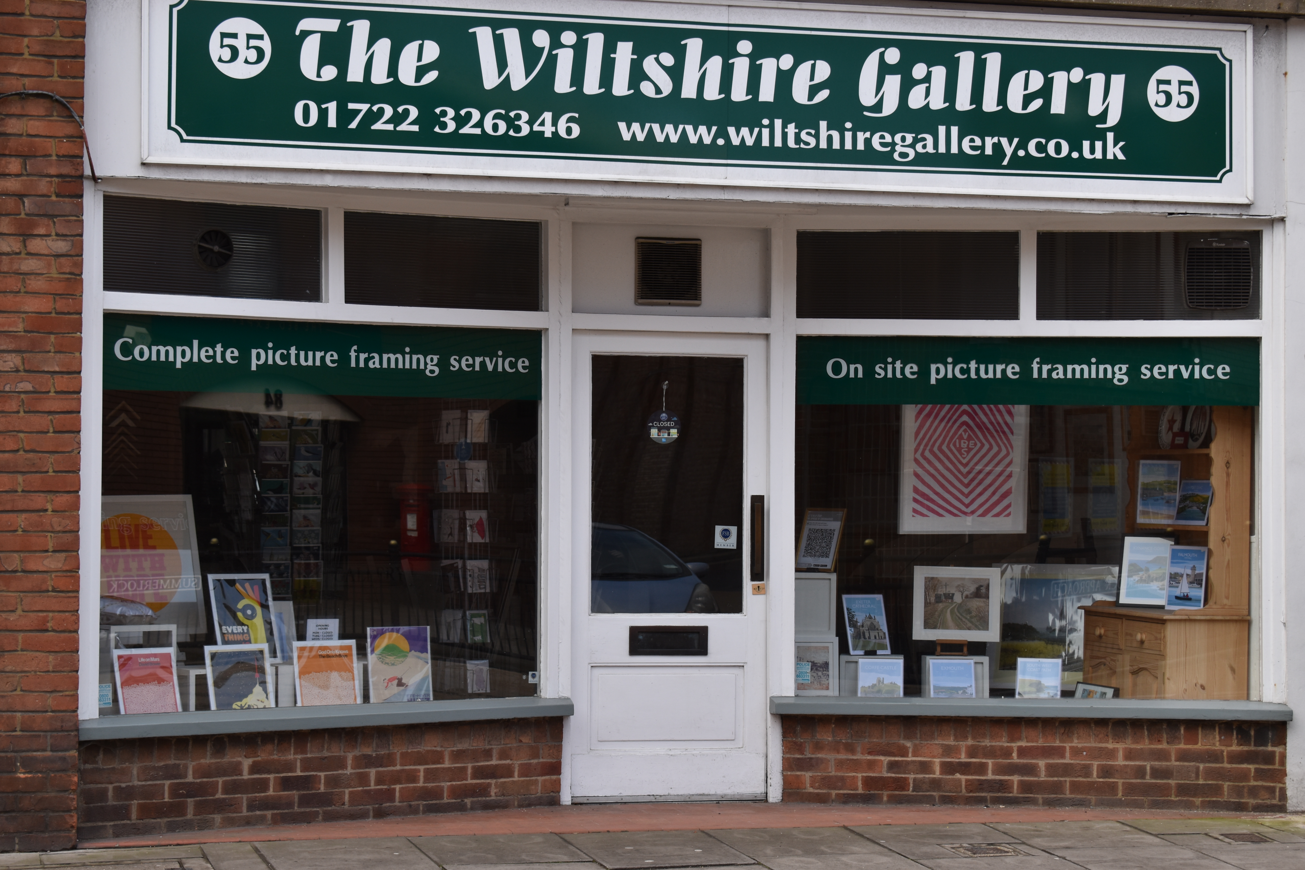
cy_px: 435
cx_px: 652
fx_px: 2719
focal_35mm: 75
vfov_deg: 18.2
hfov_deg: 27.0
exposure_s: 1/250
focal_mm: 50
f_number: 6.3
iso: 200
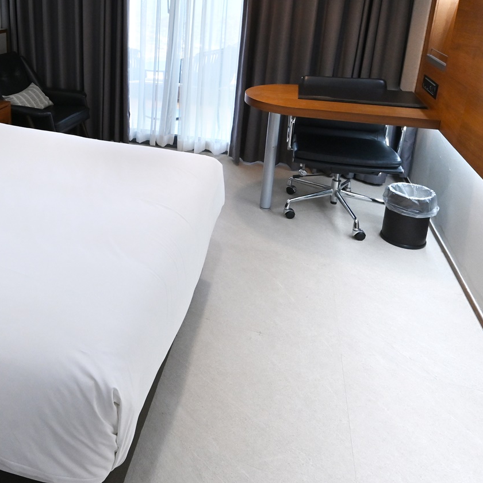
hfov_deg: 50.5
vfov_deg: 53.8
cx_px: 66
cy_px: 139
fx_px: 458
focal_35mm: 29
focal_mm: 14
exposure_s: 1/125
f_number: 9
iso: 1600
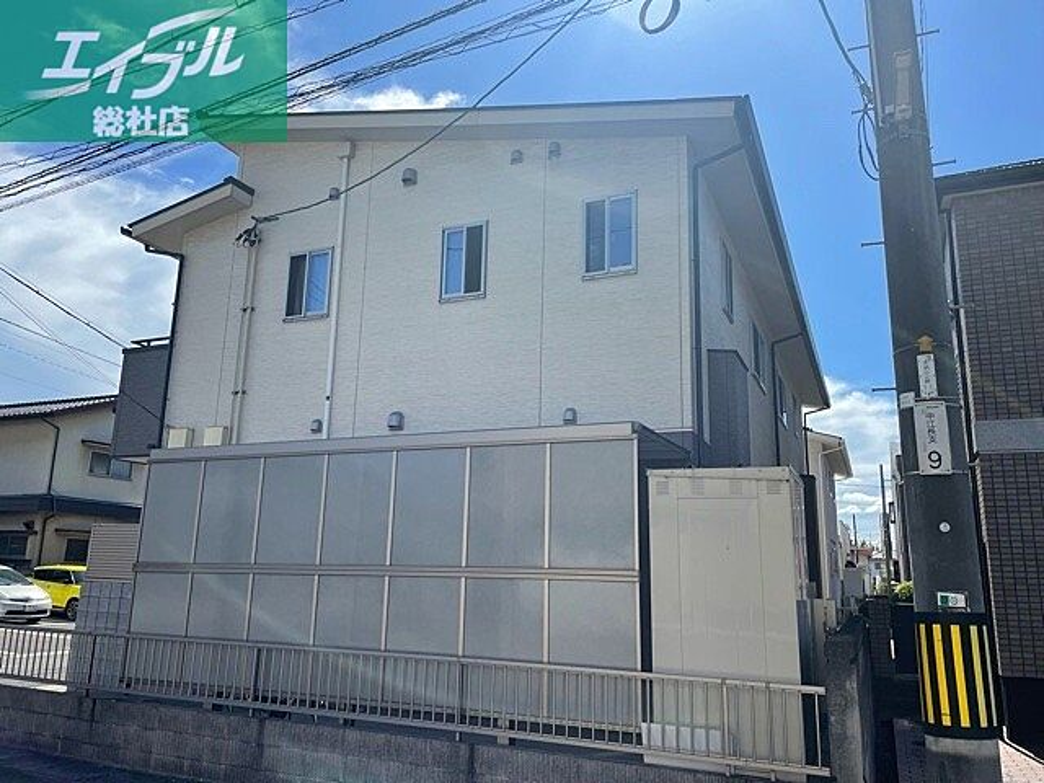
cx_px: 522
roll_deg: -1.1
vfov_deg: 53.1
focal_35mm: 26
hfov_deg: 67.3
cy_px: 392
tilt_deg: +12.7
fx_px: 784
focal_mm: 4.2
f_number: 1.6
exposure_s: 1/3610
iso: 32
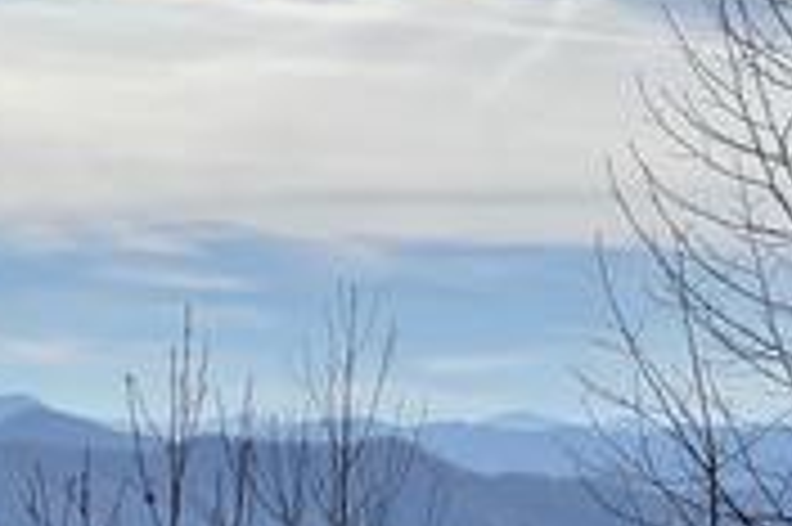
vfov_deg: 10.5
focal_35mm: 129
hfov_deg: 15.7
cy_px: 508
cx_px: 88
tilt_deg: -5.0
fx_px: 2835
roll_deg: -0.7
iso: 20
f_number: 2.2
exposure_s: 1/3311
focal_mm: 7.5
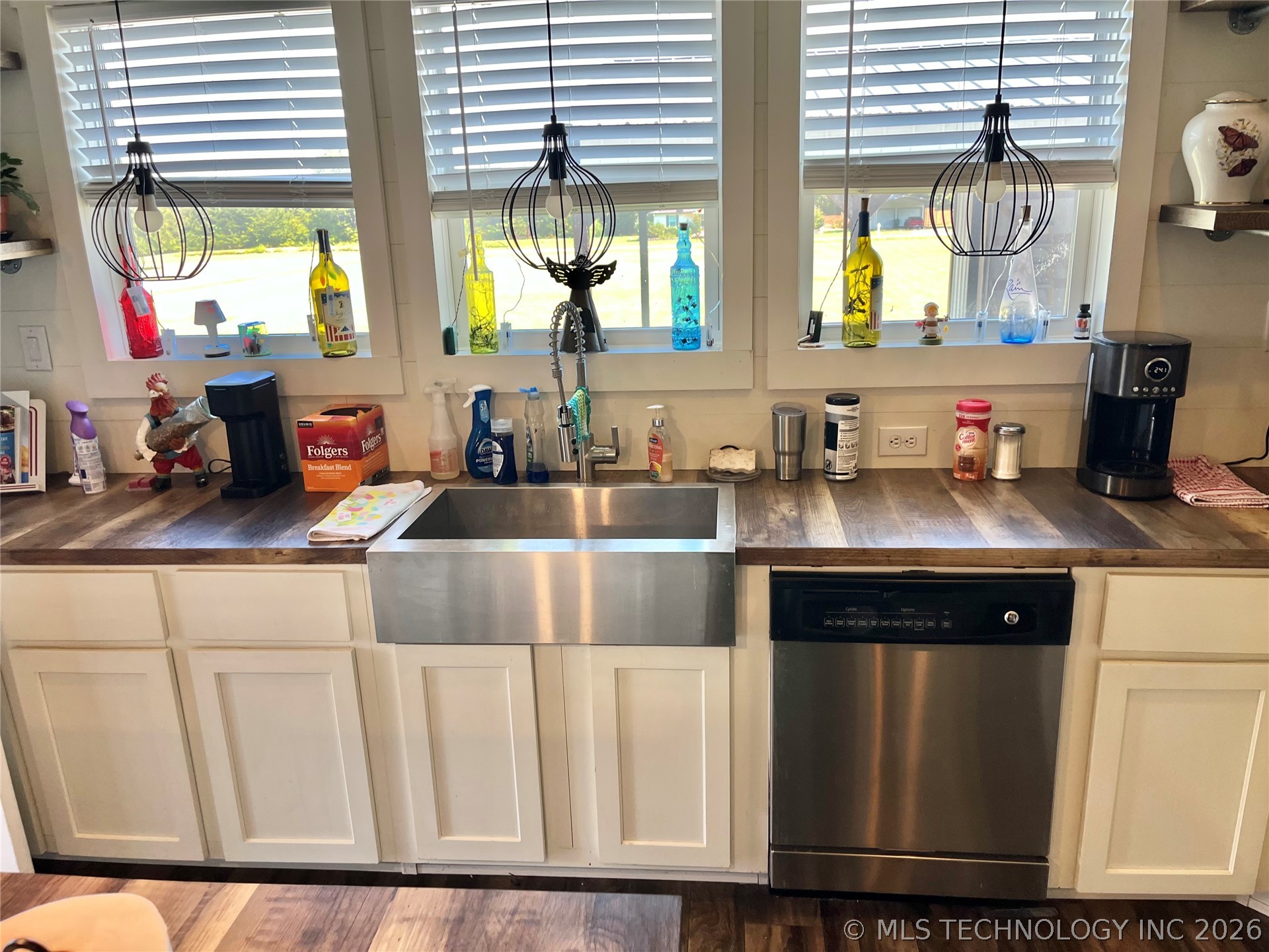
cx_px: 634
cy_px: 476
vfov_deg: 53.1
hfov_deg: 67.3
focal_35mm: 26
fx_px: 953
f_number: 1.6
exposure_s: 1/120
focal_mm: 5.1
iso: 80
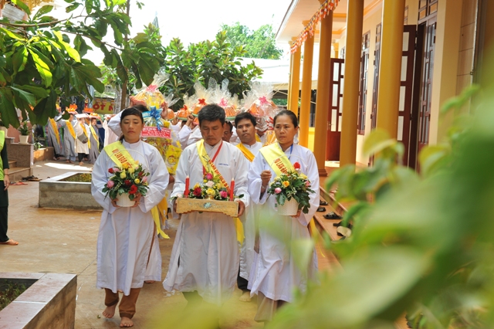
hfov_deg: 34.5
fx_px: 795
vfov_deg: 23.4
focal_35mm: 58
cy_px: 164
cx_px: 247
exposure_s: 1/125
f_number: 10
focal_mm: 58
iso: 640
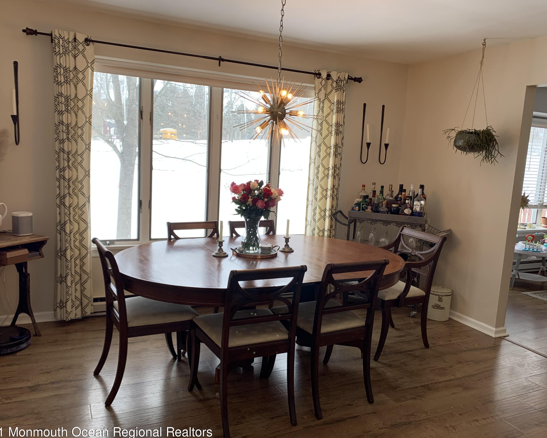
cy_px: 225
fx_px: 453
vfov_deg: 51.5
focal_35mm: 28
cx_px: 268
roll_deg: -2.4
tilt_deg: -9.1
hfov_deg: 62.2
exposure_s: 1/120
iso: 64
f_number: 1.8
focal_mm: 4.25
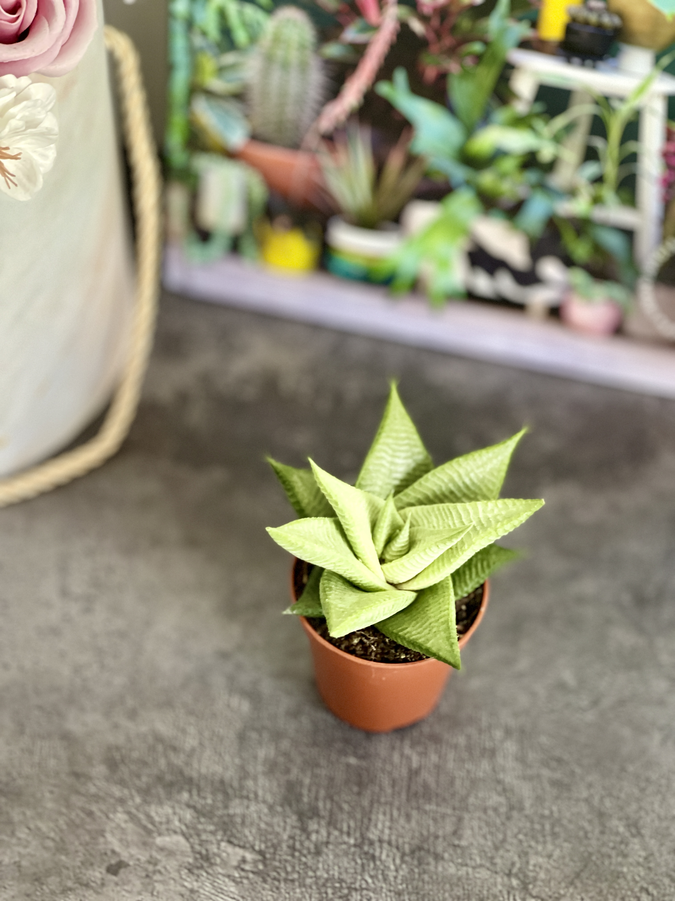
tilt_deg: -51.4
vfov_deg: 30.3
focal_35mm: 64
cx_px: 338
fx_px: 1664
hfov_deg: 22.9
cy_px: 450
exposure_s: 1/33
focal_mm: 7.5
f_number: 2.2
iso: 320
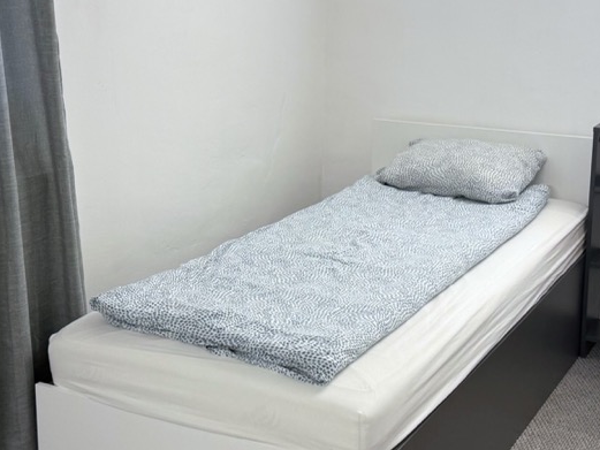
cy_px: 175
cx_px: 293
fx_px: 1023
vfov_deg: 24.8
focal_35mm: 59
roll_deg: -0.5
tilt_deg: -12.9
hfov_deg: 32.7
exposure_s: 1/100
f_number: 1.78
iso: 100
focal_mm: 6.76
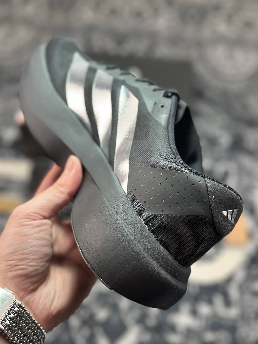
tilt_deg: -55.3
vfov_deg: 39.7
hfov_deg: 30.3
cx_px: 129
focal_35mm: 48
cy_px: 172
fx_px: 477
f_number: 1.78
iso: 80
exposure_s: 1/306
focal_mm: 6.86
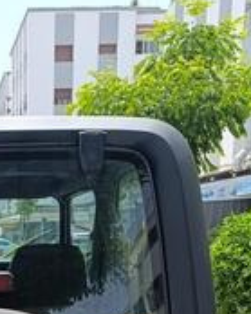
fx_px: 576
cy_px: 395
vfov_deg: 26.4
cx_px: -41
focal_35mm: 62
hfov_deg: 22.8
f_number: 1.6
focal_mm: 6.14
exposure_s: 1/259
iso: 50
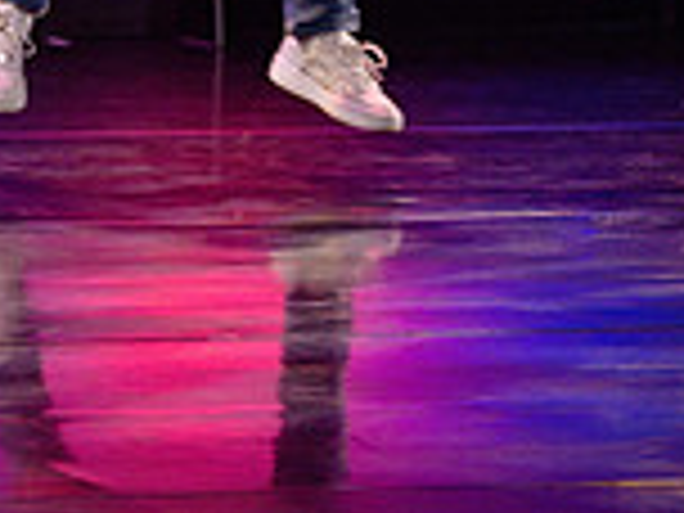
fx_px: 10354
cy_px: -474
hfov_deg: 3.8
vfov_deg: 2.8
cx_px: 403
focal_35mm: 524
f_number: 2.8
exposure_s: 1/250
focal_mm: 125
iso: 1600
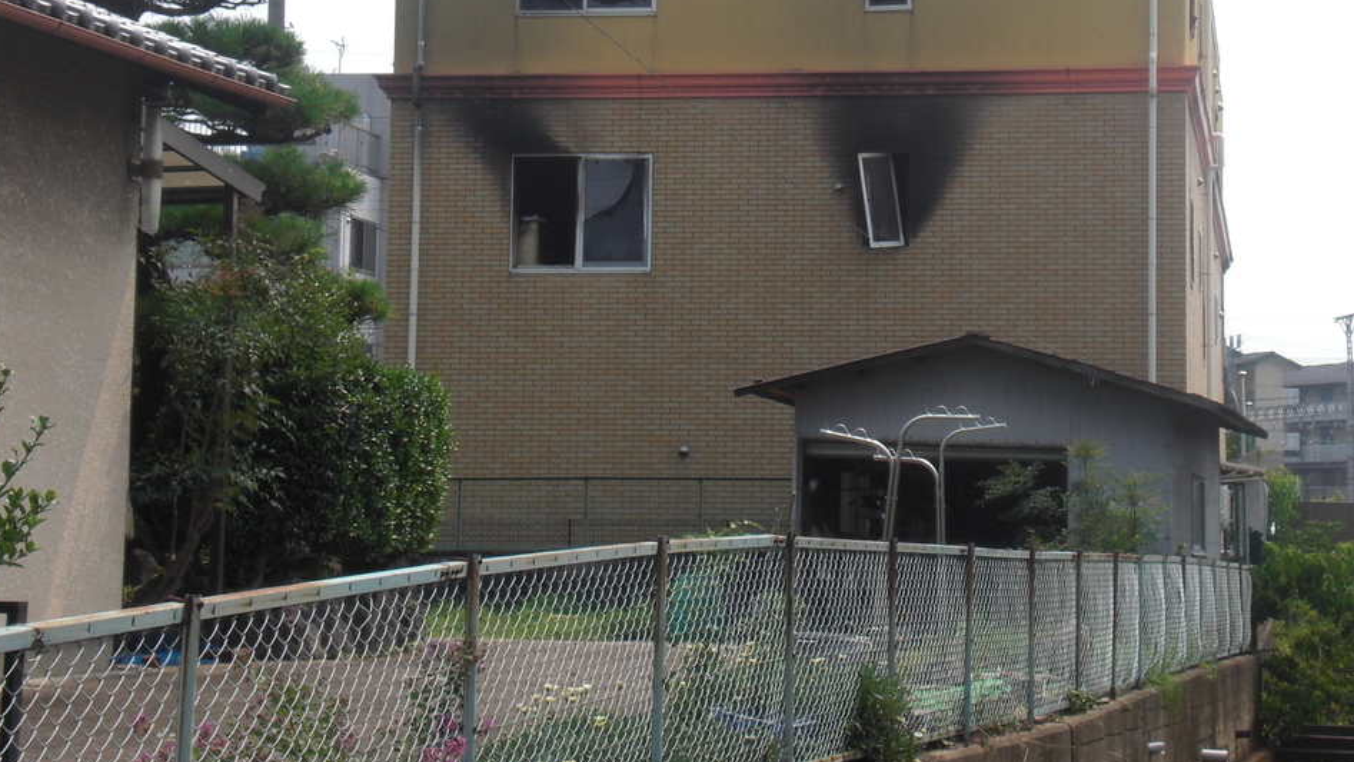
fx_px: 3124
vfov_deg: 13.9
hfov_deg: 24.4
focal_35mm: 87
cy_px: 202
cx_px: 841
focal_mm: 10.4
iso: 64
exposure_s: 1/200
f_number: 7.2
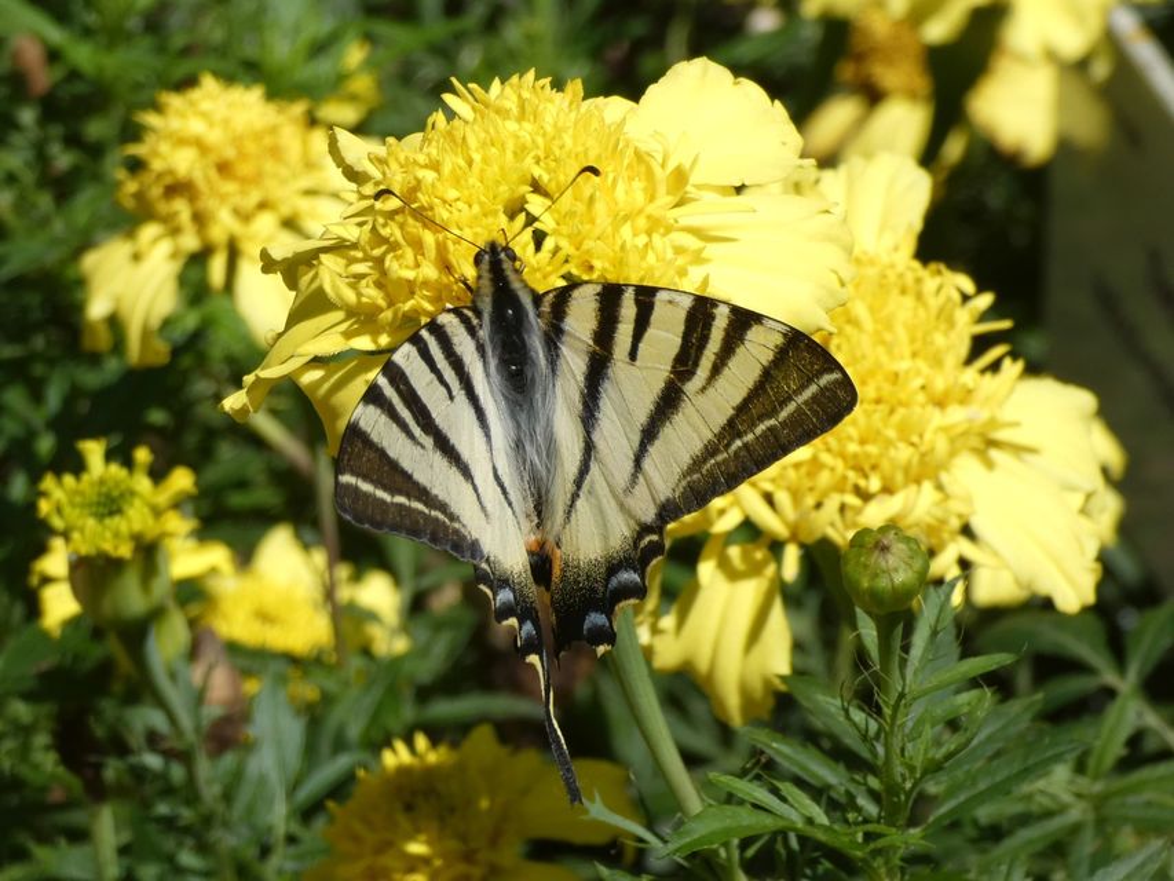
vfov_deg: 10.3
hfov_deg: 13.7
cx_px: 587
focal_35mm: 144
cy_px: 440
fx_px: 4884
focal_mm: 25.8
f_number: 5.3
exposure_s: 1/320
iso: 80
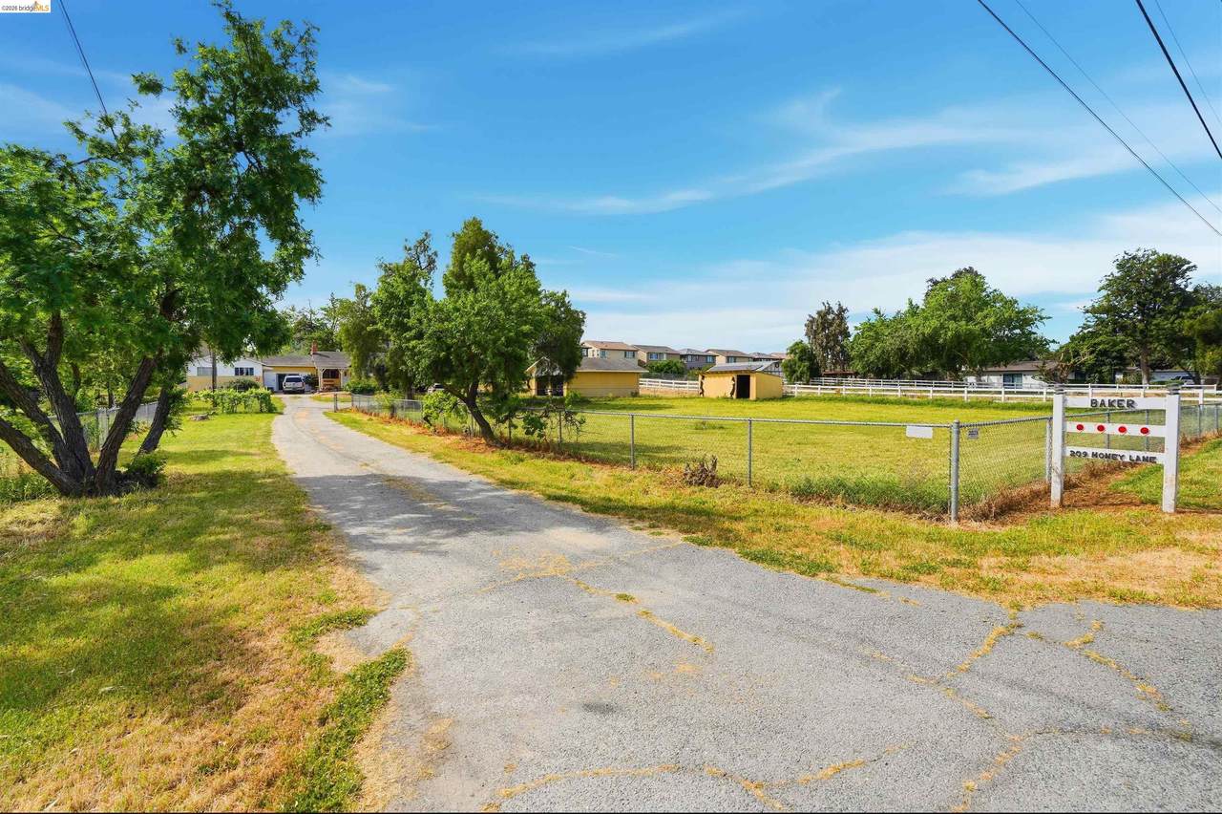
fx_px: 543
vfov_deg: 73.7
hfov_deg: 96.8
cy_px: 407
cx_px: 611
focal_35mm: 16
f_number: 9
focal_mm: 16
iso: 250
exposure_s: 1/8000
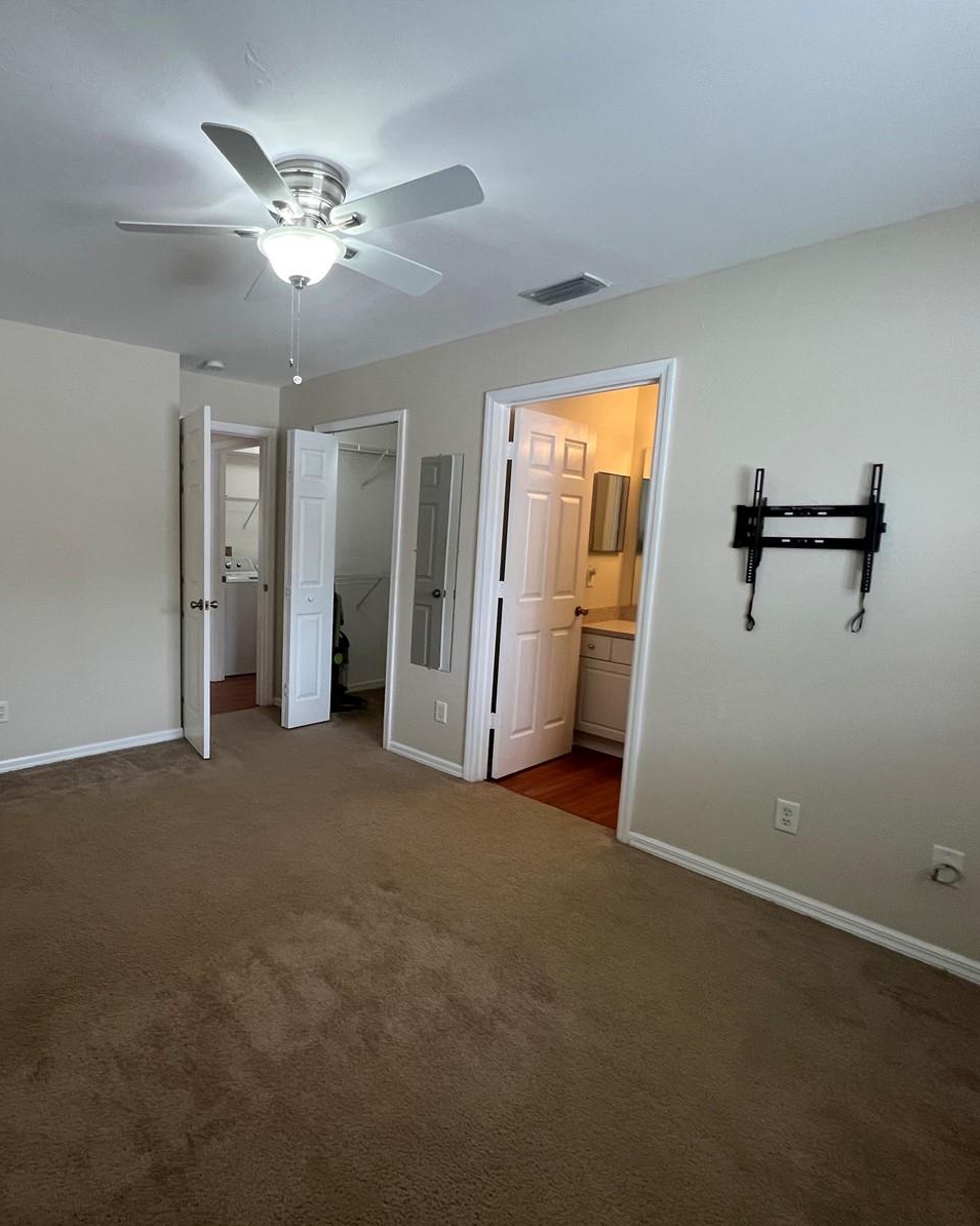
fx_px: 616
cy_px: 614
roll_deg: -2.5
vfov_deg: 89.6
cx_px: 310
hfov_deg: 74.1
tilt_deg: -5.6
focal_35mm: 17
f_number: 1.8
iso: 200
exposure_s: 1/120
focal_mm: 1.57
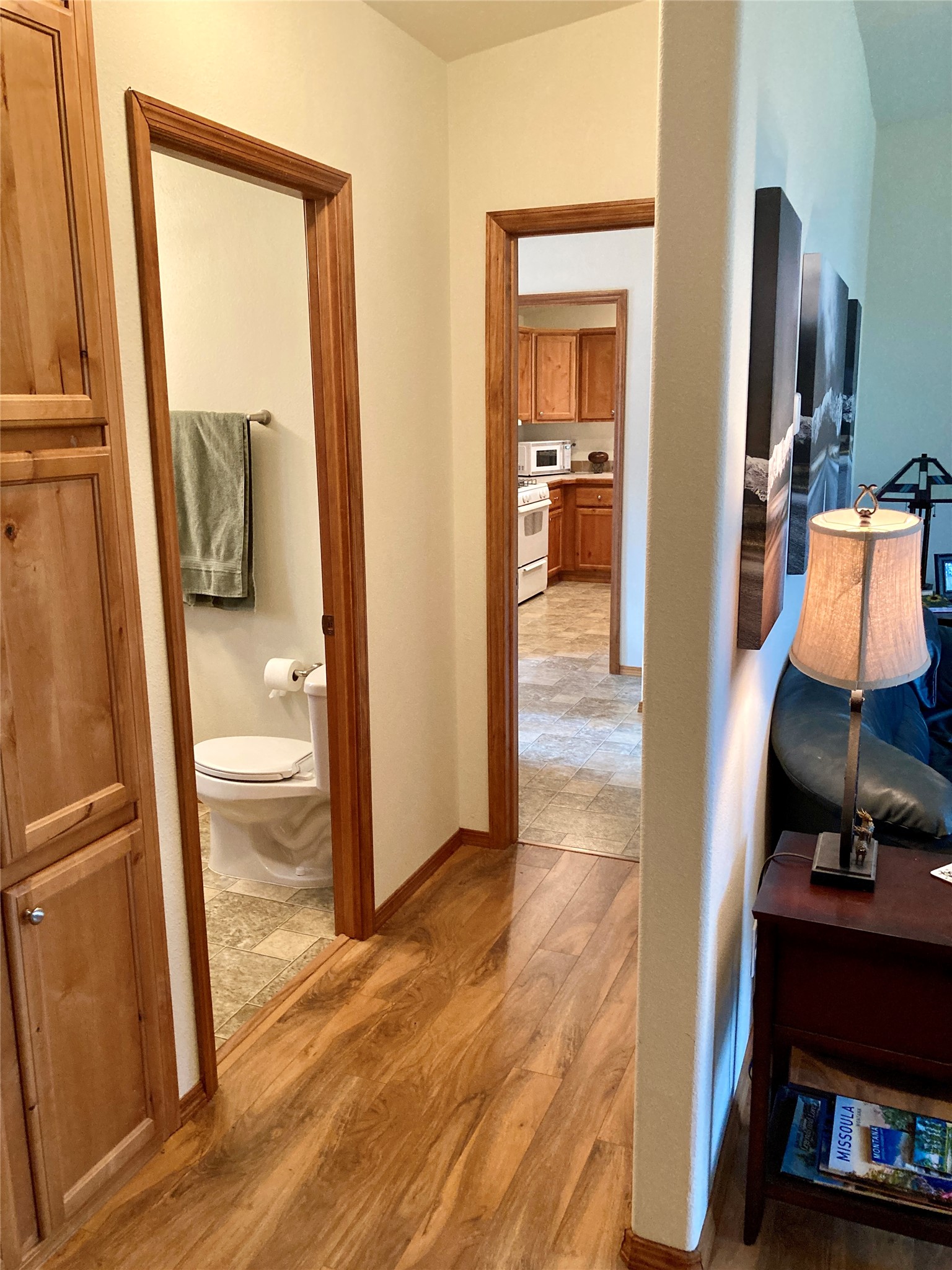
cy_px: 635
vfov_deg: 63.4
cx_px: 476
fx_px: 1027
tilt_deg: -10.3
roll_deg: +1.7
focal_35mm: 28
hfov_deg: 49.7
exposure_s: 1/60
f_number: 1.8
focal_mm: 3.99
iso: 320
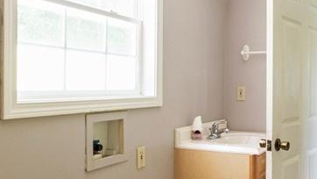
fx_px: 328
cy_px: 77
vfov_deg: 30.4
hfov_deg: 50.6
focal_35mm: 39
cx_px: 212
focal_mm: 10
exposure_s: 2
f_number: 22
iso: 200
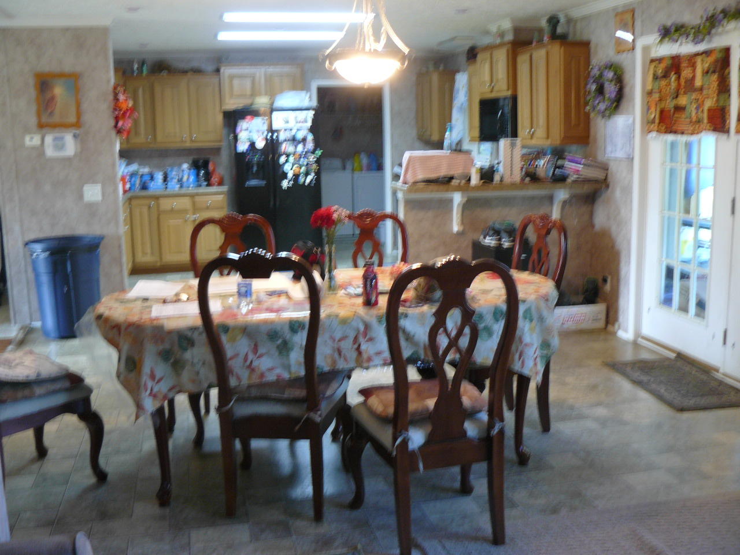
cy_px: 278
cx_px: 370
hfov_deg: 51.4
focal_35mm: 36
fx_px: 770
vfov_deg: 39.7
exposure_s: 1/2.5
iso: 100
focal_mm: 6
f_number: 2.8
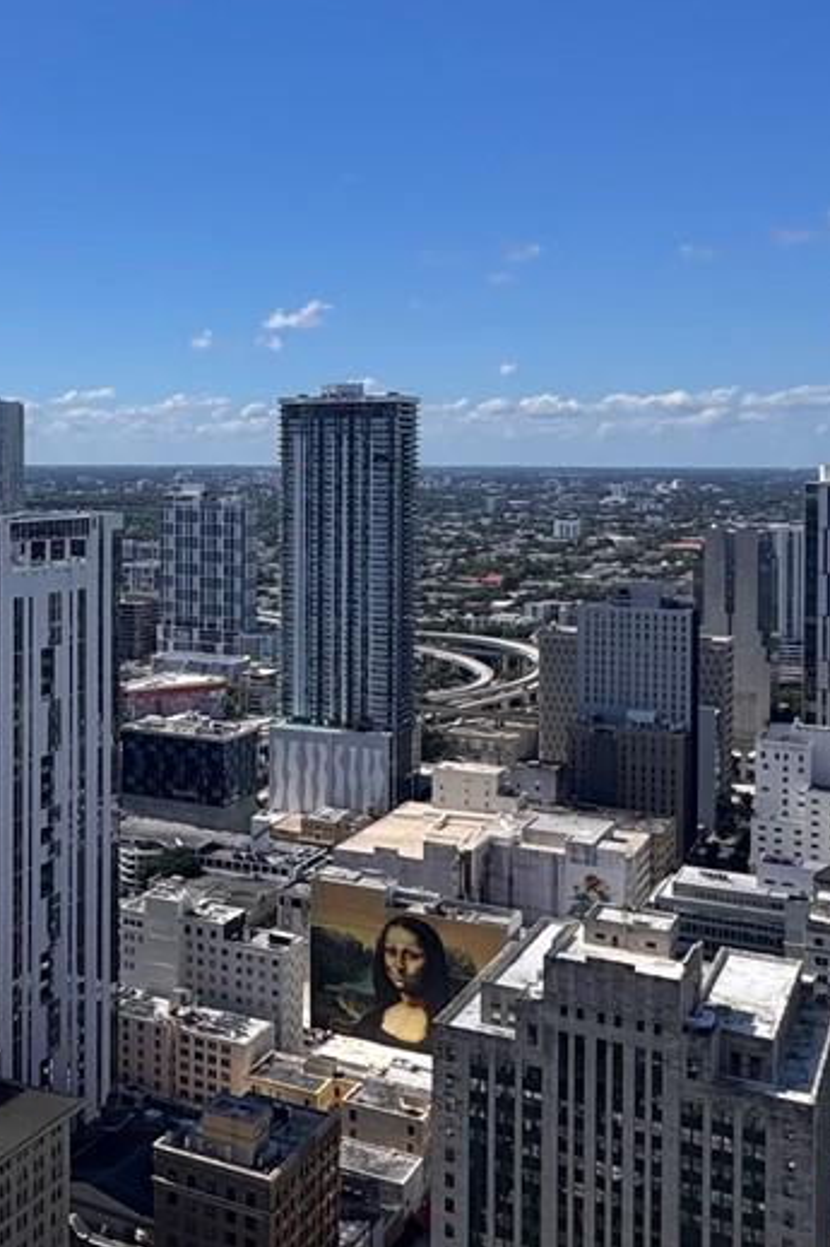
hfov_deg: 26.2
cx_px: -192
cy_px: 481
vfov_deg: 43.3
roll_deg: -0.3
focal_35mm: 45
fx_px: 1557
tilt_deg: -1.7
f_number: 2.2
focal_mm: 2.22
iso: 50
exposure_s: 1/2985
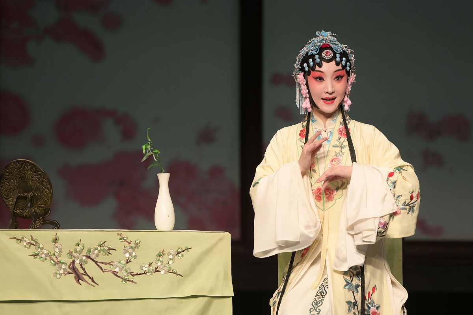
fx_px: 2915
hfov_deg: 9.3
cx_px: 236
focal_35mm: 222
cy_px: 158
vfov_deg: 6.2
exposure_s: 1/500
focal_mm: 185
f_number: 2.8
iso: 400
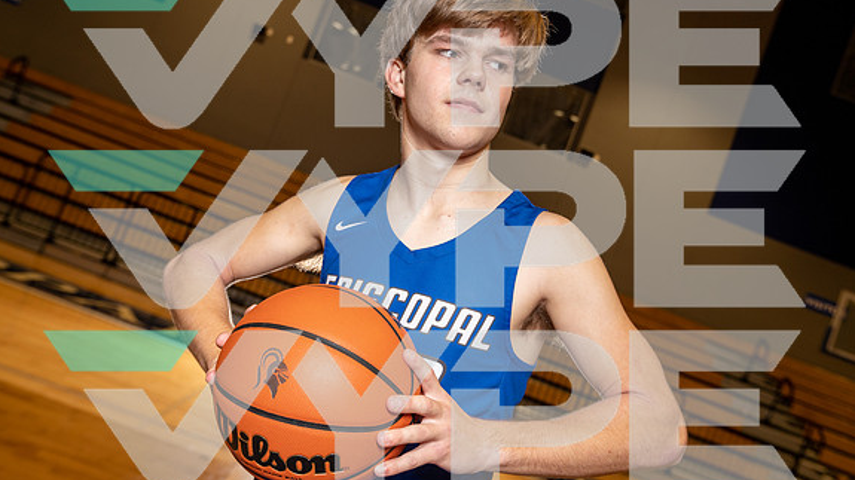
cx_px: 427
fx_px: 839
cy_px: 230
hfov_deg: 54.0
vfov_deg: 32.0
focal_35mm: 37
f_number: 4.5
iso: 400
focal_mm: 35
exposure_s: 1/250
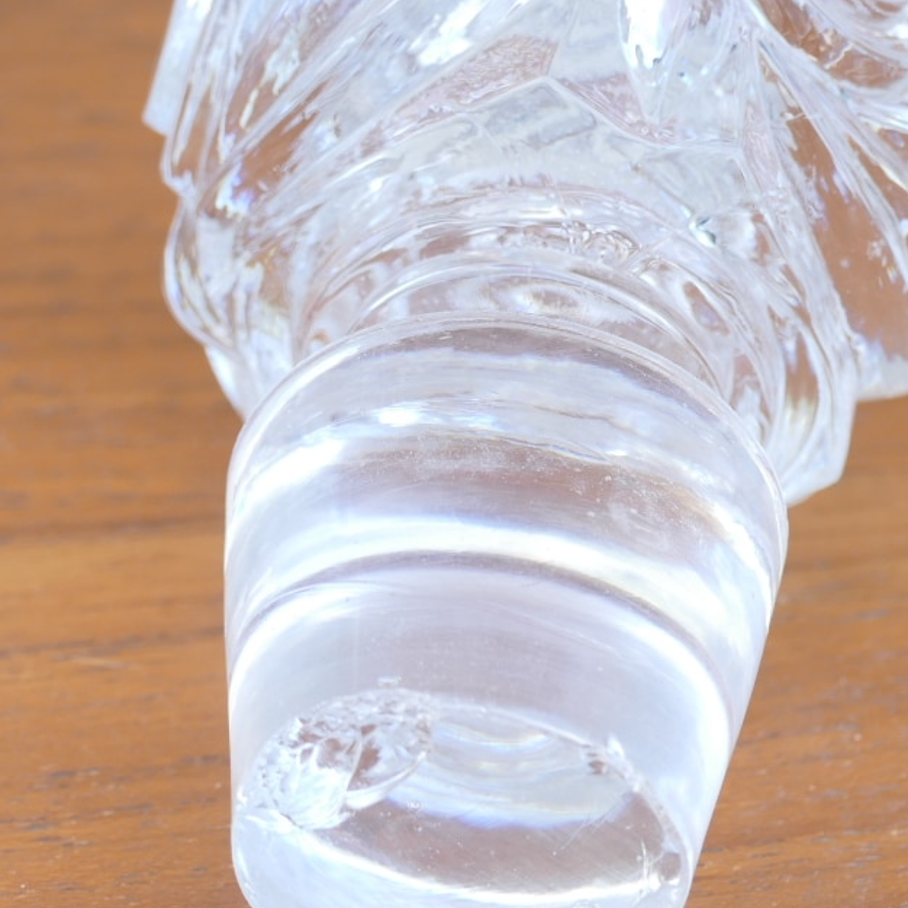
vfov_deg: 7.2
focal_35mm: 242
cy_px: 480
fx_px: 7182
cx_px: 502
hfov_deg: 7.2
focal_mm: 39.97
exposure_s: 1/80
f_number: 4.5
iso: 250
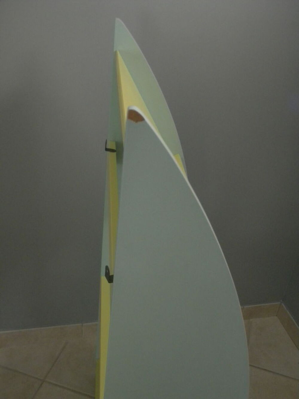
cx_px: 150
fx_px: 415
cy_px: 200
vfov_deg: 51.4
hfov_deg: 39.7
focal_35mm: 36
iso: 400
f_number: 3.7
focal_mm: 6.4
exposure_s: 1/8.5
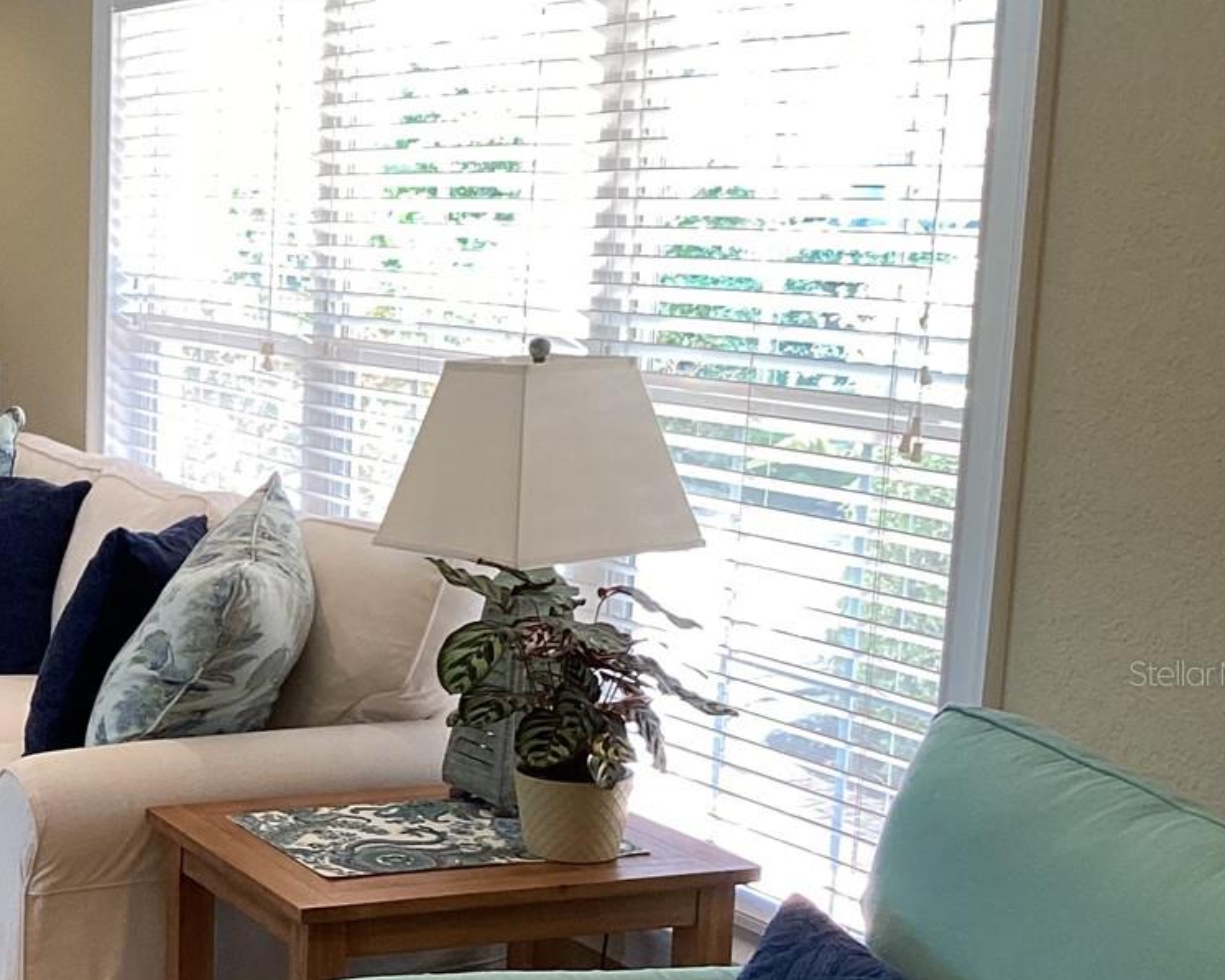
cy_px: 673
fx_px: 2357
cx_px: -31
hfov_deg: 27.3
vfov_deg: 23.4
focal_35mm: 65
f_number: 2.4
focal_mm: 3.3
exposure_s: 1/60
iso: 80
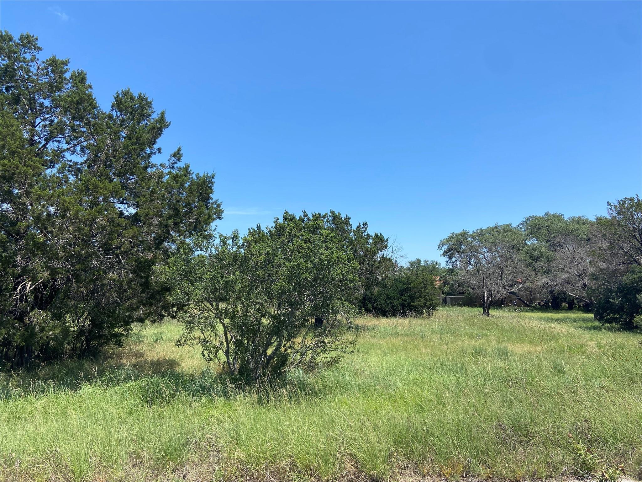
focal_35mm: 26
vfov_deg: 53.1
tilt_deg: +5.8
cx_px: 321
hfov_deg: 67.3
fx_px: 482
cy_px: 241
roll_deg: -0.1
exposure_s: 1/2183
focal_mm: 4.25
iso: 32
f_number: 1.8
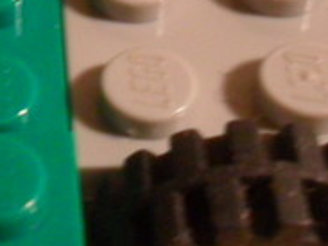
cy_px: 49
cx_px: -129
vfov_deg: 11.1
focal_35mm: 133
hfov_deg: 14.1
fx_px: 1259
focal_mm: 4.9
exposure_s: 1/8
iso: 200
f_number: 3.5
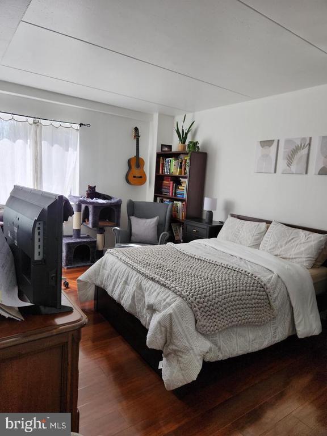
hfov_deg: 58.9
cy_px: 218
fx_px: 290
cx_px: 164
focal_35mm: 23
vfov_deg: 73.9
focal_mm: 5.4
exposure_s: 1/180
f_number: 1.8
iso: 50
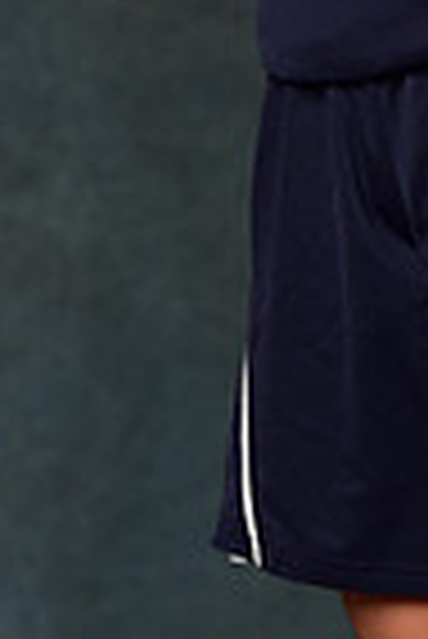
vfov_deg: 4.3
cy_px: -513
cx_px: 412
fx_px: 8450
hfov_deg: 2.9
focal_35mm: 475
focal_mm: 116
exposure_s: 1/200
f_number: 4.5
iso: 200
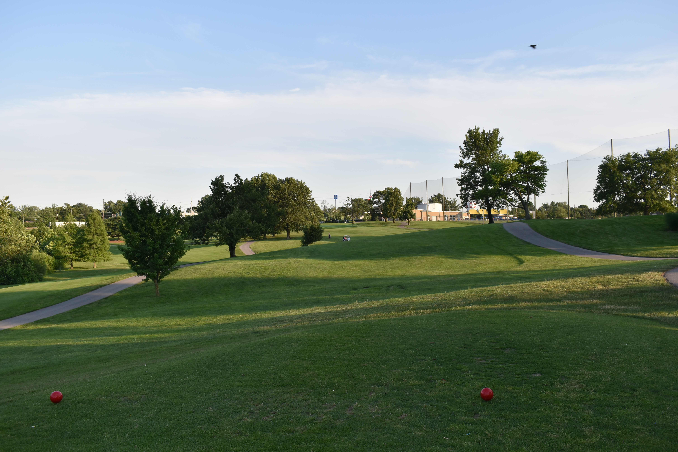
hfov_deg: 59.5
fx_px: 593
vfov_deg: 41.7
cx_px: 339
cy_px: 226
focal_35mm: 32
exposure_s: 1/250
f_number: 7.1
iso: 200
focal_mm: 21
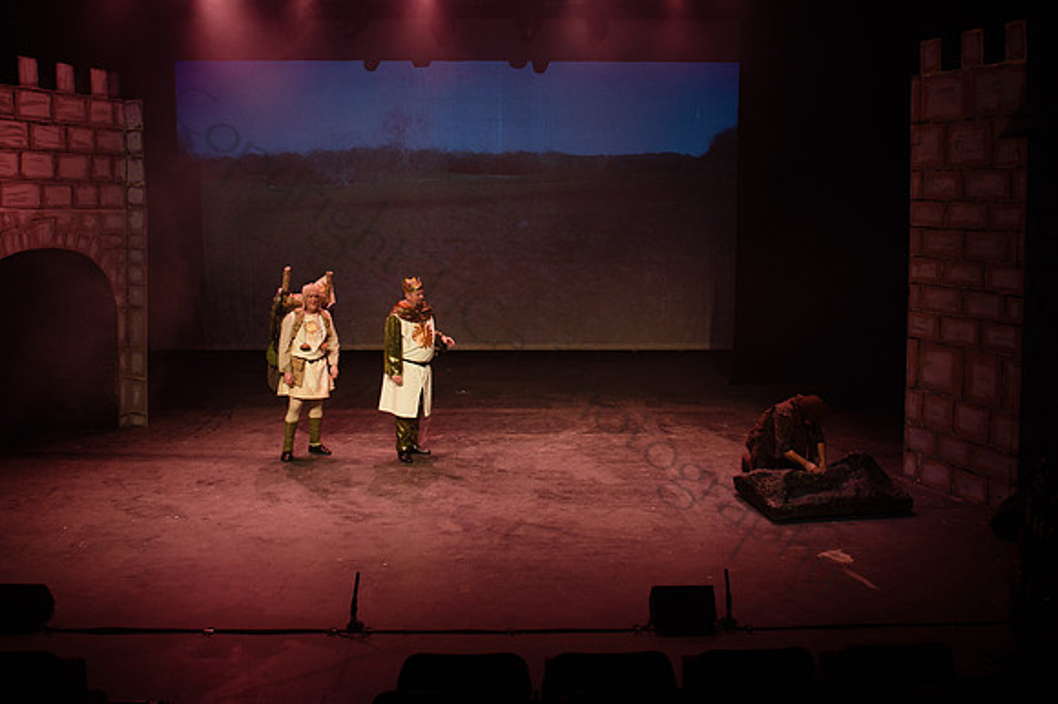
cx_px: 528
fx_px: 964
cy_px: 256
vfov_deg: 39.8
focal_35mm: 33
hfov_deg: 57.5
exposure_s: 1/60
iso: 1000
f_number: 3.5
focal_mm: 24
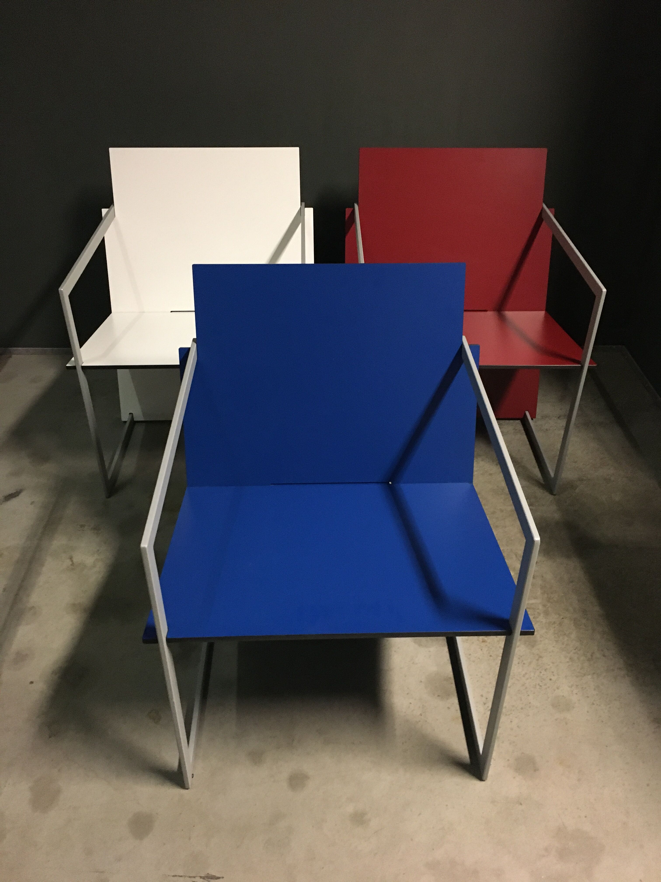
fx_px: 738
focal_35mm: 29
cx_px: 330
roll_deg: -0.6
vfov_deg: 61.7
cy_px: 441
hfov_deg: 48.2
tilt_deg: -37.1
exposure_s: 1/17
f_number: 2.2
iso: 250
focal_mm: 4.15
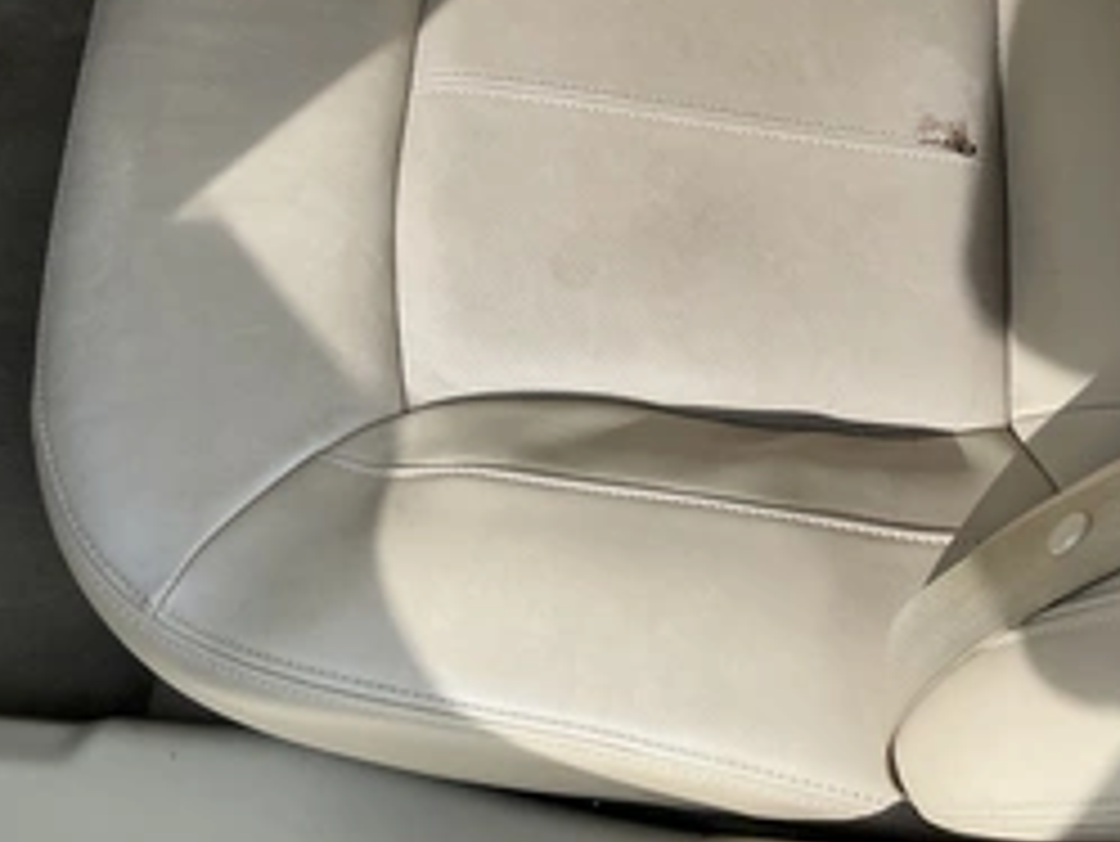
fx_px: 1457
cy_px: 248
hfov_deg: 42.1
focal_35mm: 45
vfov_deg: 31.8
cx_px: 540
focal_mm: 3
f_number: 1.8
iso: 25
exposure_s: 1/205
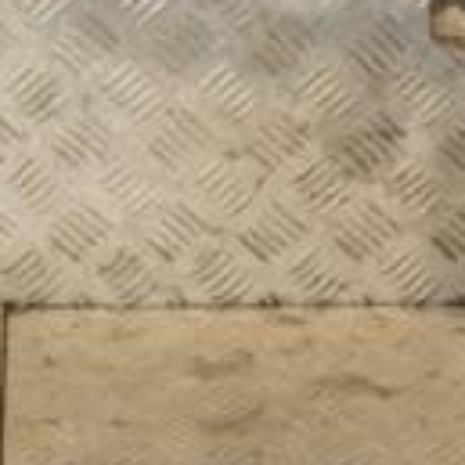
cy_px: 40
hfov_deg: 13.2
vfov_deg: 13.3
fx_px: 1976
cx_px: -50
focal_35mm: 130
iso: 800
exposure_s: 1/200
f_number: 5
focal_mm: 22
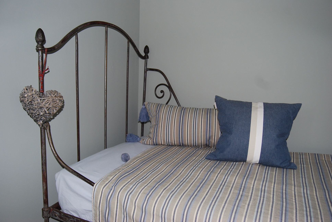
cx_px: 166
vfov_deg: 45.8
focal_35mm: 28
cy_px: 111
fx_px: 263
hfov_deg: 64.5
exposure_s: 1/60
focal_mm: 19
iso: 200
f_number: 3.5
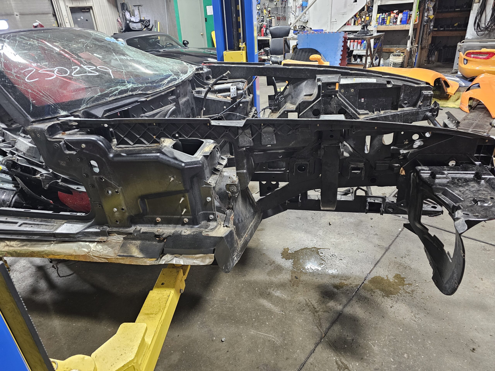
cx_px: 248
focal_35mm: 23
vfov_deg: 58.9
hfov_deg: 73.9
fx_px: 329
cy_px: 186
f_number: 1.7
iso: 640
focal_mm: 6.3
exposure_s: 1/40
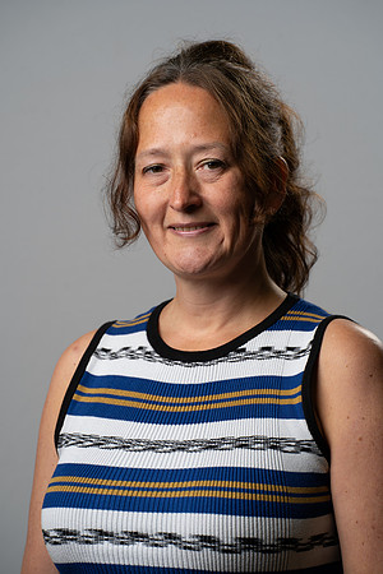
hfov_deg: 8.4
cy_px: 287
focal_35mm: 163
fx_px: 2601
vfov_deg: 12.6
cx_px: 192
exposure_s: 1/160
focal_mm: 163
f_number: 7.1
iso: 160
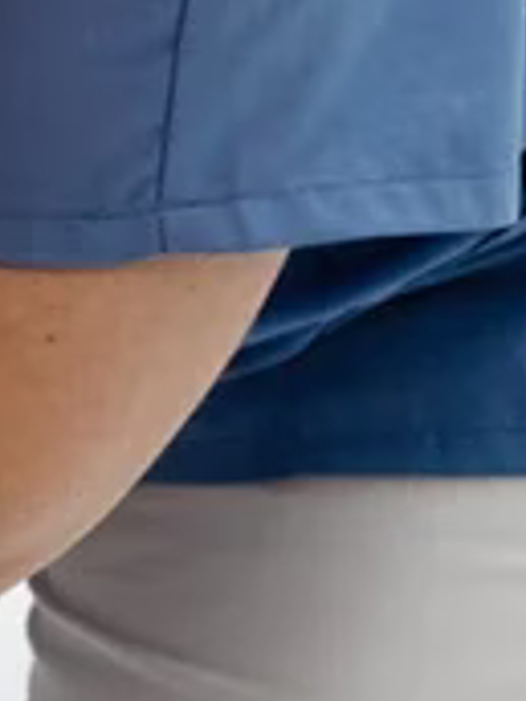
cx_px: -1745
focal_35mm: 235
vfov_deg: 8.2
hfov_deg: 5.4
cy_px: -367
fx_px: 4761
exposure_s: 1/250
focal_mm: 35
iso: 500
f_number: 2.8
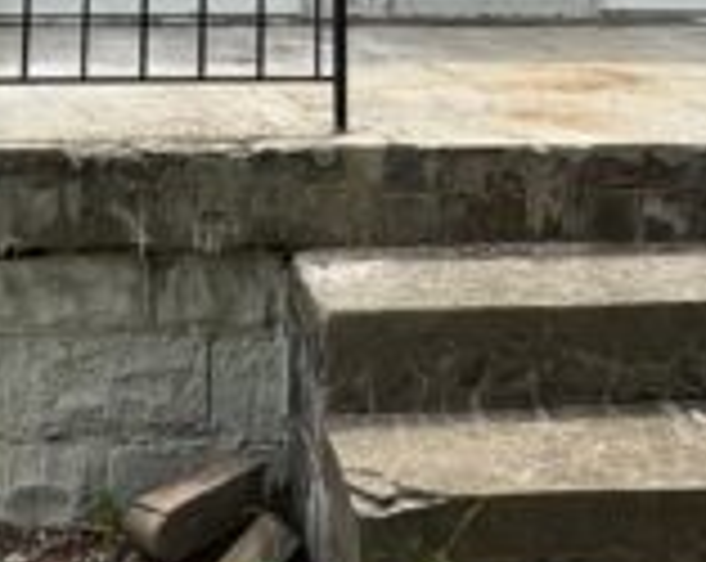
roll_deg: -1.2
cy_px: -378
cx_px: 202
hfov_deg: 28.1
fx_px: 1397
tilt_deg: +8.0
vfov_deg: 18.8
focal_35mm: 67
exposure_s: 1/1370
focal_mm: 2.22
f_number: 2.2
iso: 50
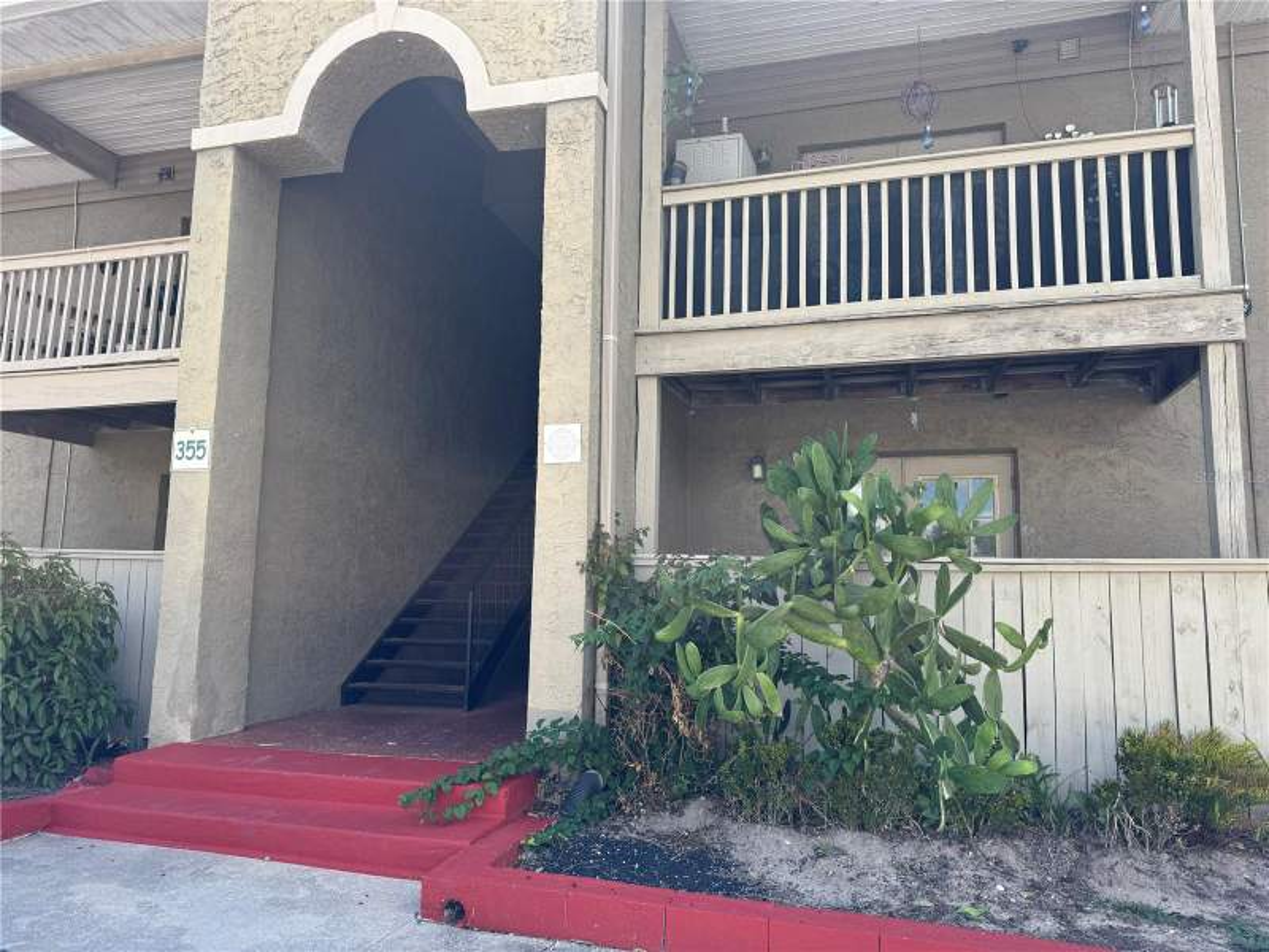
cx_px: 634
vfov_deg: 56.8
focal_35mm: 24
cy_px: 476
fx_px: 880
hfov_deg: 71.6
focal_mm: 6.76
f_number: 1.78
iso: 80
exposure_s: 1/1425
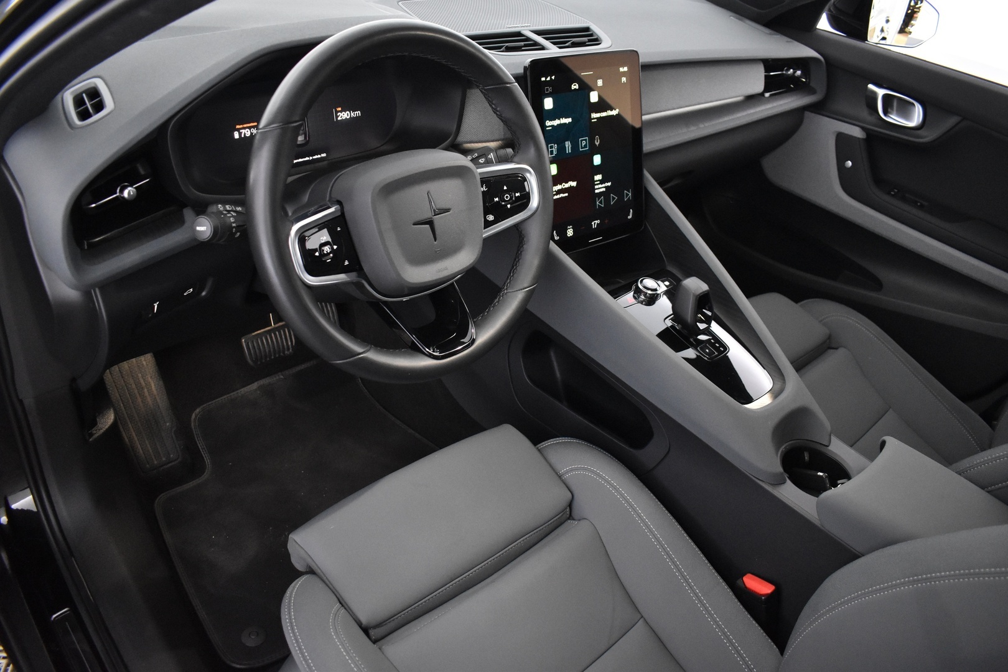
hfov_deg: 67.4
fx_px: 756
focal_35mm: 27
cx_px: 504
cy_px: 336
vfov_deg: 47.9
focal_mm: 18
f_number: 3.5
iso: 2800
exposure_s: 1/30
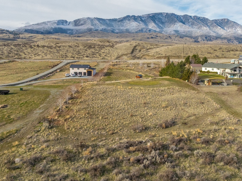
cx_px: 144
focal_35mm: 33
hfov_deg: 55.0
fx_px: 231
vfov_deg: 42.9
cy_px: 89
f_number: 6.3
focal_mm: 12.29
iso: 400
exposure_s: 1/1000
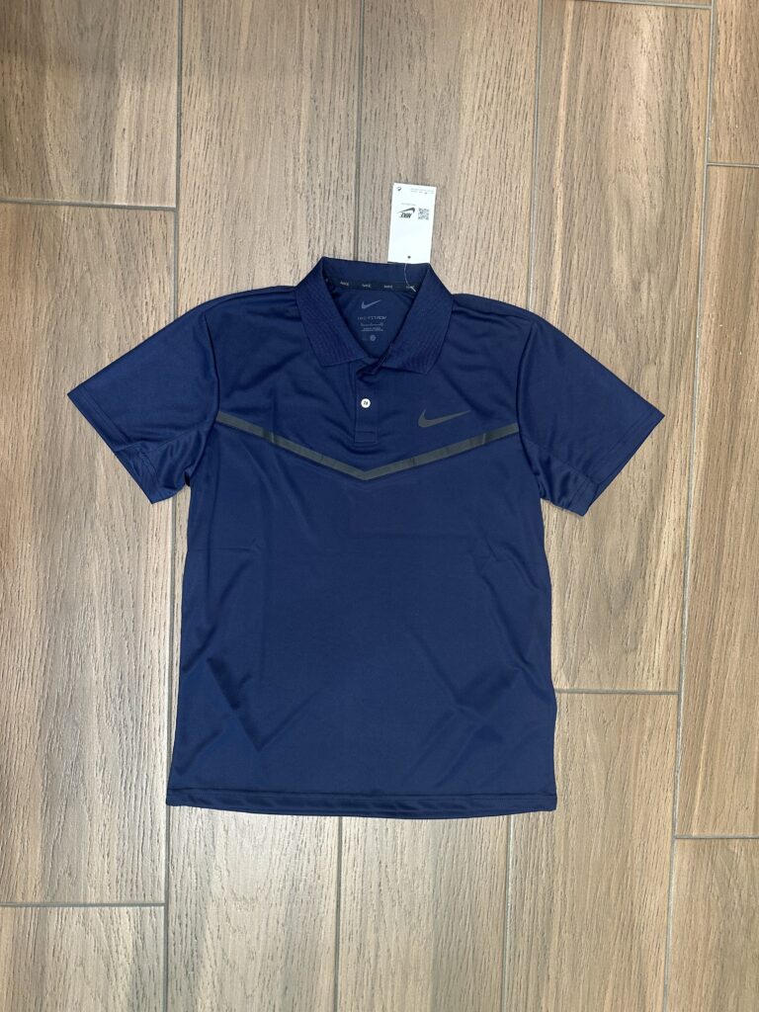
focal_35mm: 24
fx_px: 702
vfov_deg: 71.6
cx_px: 380
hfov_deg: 56.8
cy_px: 506
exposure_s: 1/50
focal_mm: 6.86
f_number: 1.78
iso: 200
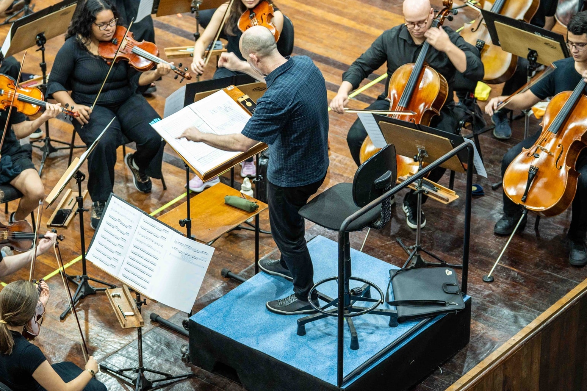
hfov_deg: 16.1
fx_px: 2070
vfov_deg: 10.8
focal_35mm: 127
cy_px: 165
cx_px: 284
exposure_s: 1/100
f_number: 2.8
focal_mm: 98
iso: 2000
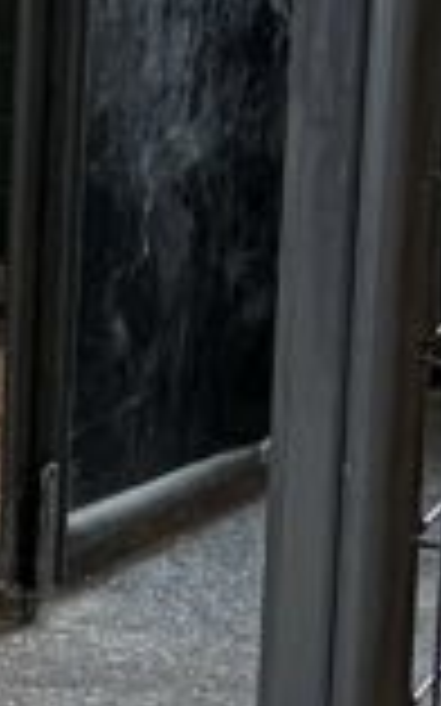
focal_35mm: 280
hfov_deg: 4.3
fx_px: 5389
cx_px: -1282
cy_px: -76
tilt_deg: -7.1
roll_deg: -0.1
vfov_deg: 7.5
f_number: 1.6
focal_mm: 5.96
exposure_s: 1/60
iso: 100
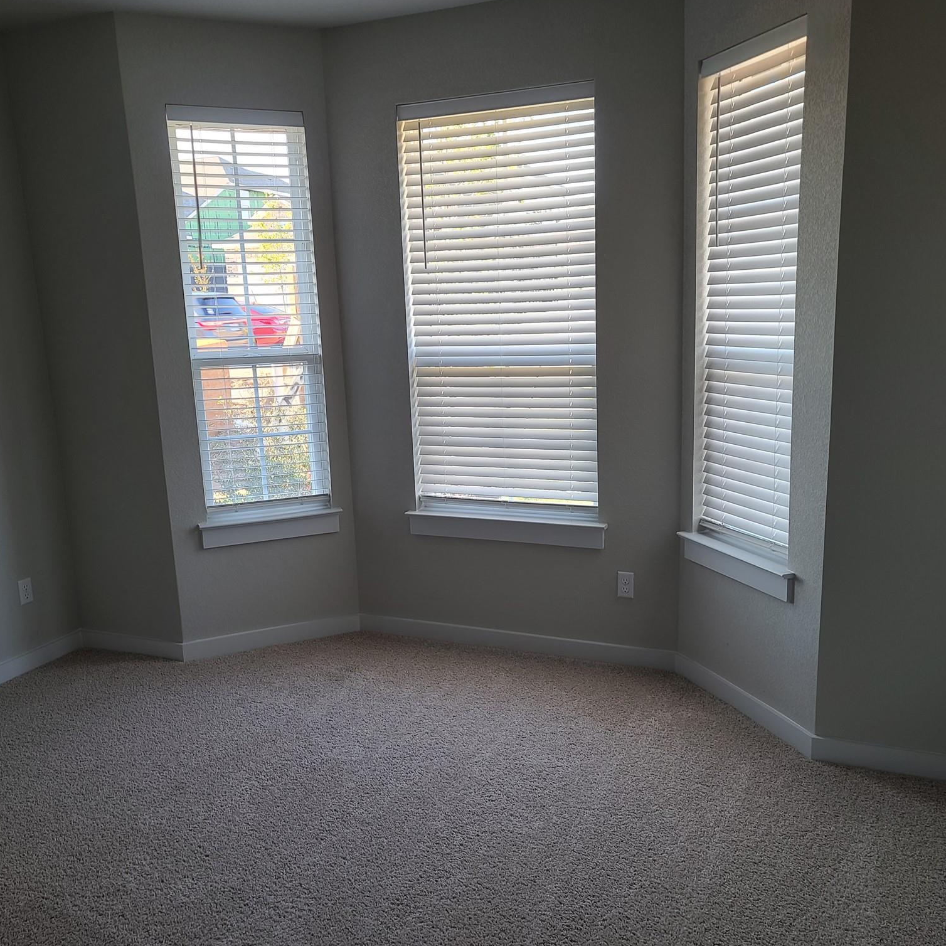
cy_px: 475
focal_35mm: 30
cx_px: 454
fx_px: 928
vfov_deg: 54.0
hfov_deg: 54.0
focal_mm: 7
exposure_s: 1/59
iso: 64
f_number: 1.8
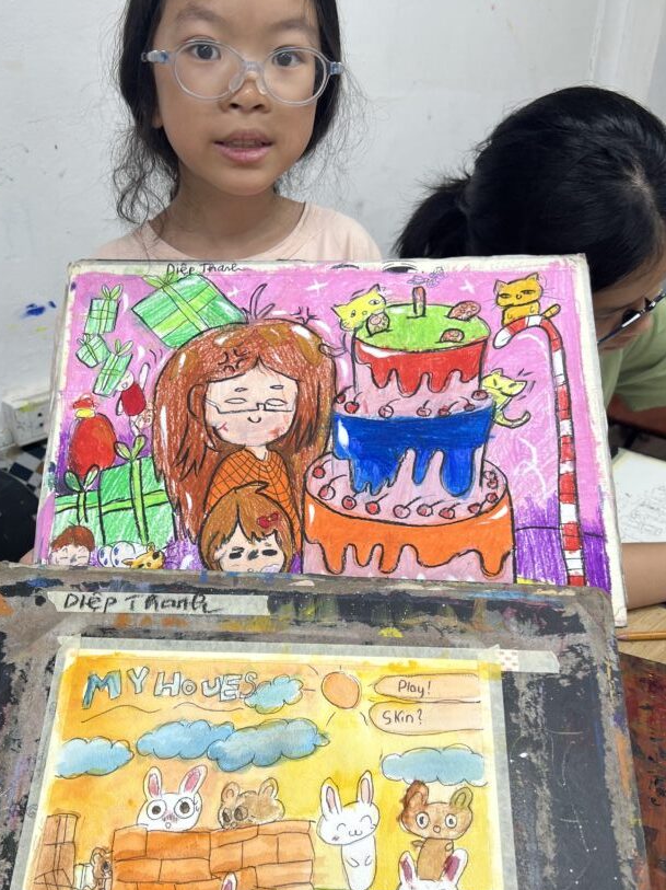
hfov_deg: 44.0
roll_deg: +0.1
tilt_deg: -28.8
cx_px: 290
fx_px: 822
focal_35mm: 32
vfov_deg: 56.7
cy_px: 486
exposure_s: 1/100
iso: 40
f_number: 1.5
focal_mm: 5.7
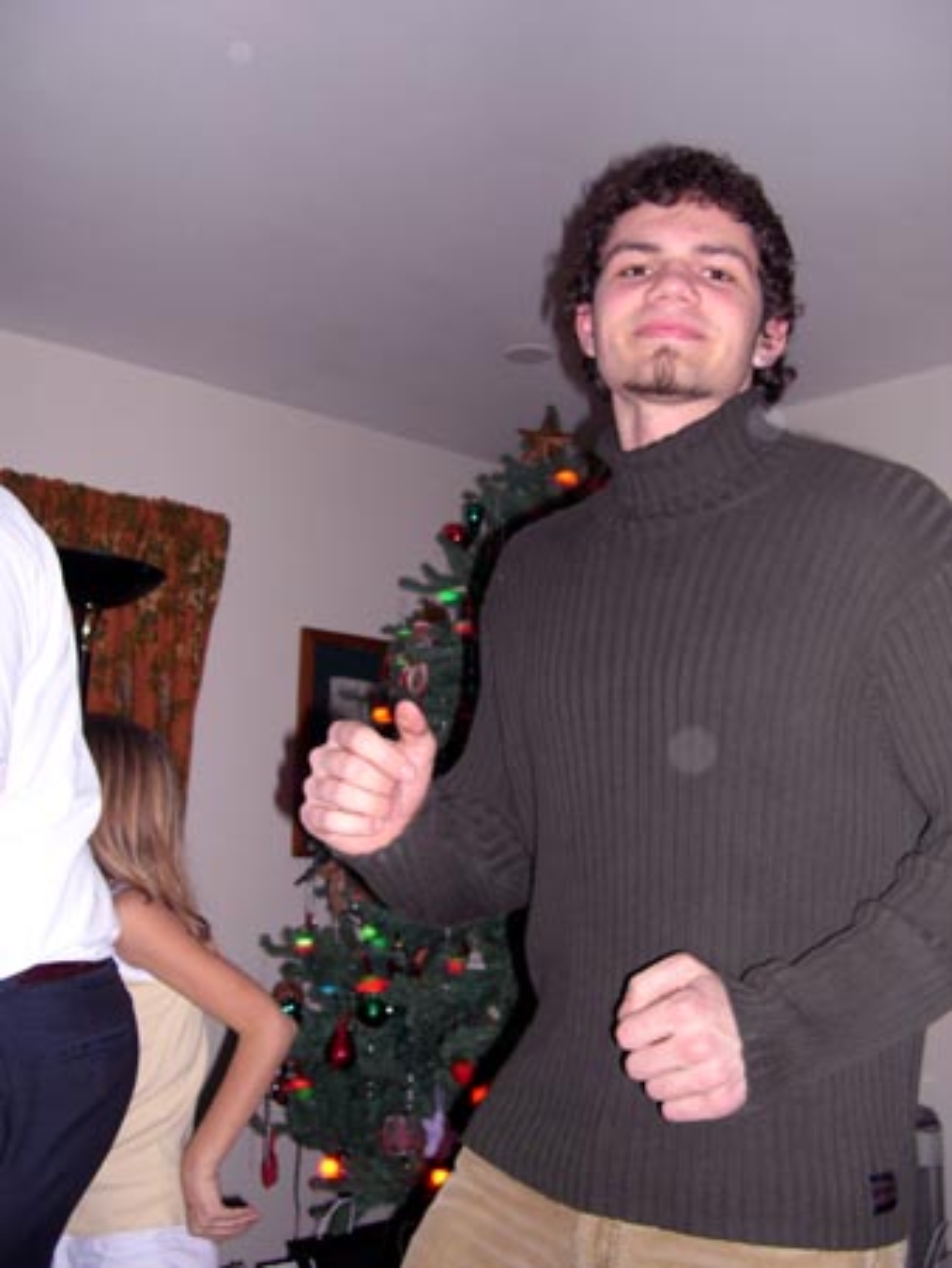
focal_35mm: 38
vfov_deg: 49.0
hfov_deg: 37.8
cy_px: 634
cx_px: 476
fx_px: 1392
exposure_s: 1/60
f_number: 2.8
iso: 100
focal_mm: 8
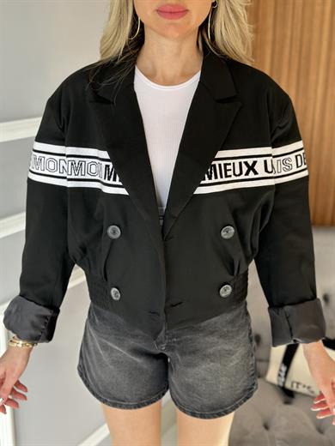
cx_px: 168
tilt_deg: -17.0
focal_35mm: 48
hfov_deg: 30.3
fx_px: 619
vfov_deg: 39.7
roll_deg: -0.9
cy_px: 223
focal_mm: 6.86
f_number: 1.78
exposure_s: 1/117
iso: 125
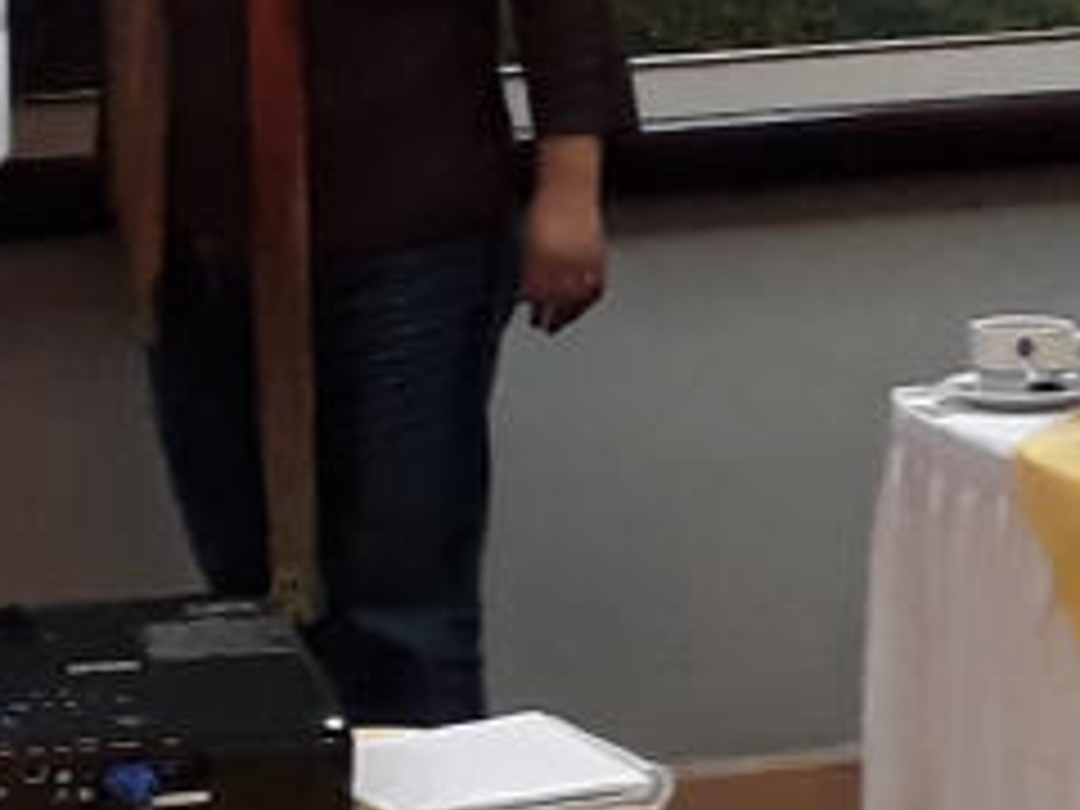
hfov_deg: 9.2
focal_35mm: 216
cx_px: 621
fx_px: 6739
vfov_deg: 6.9
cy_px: 351
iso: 160
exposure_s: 1/30
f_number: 1.9
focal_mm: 3.6
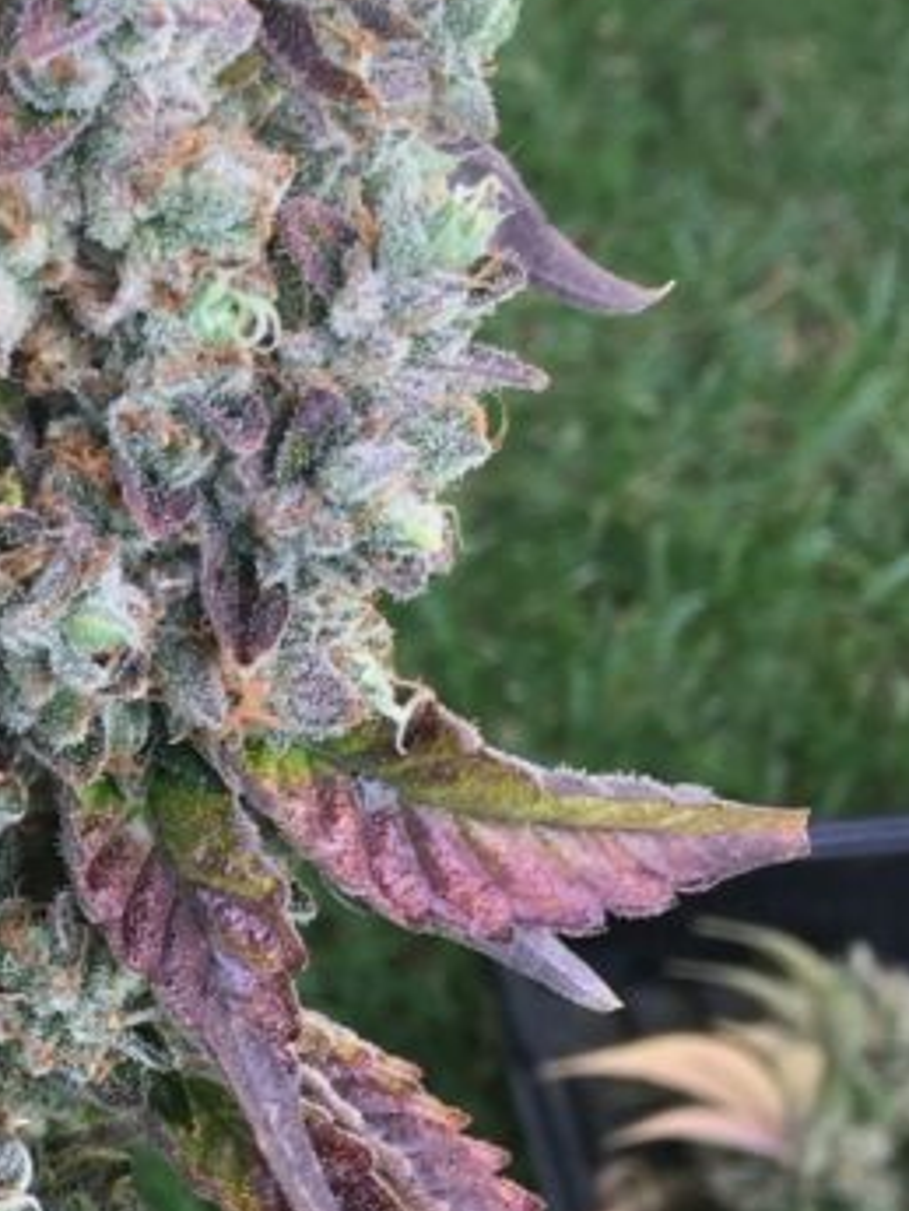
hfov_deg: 16.1
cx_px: -340
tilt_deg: -56.8
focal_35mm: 86
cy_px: 786
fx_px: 3009
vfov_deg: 22.7
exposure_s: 1/135
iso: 25
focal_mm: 4.15
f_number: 2.2
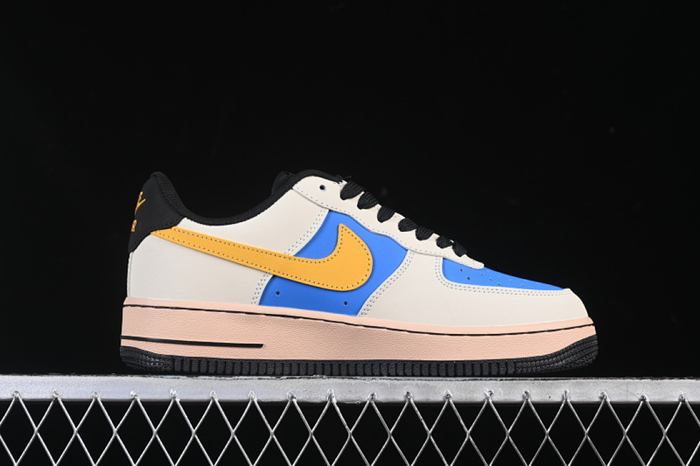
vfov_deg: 18.2
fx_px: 1458
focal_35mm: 75
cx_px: 350
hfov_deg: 27.0
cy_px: 233
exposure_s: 1/80
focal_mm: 50
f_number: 7.1
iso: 160
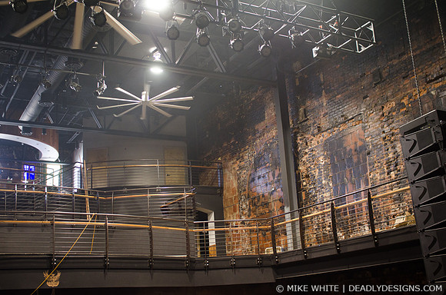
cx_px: 223
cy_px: 148
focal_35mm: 45
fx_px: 556
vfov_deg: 29.7
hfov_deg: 43.7
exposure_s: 1/80
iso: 640
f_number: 2.5
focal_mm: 30
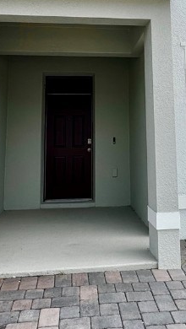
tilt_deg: +8.6
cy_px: 89
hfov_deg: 29.6
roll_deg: +1.3
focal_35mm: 40
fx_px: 350
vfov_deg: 48.8
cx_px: 123
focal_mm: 2.22
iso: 50
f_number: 2.2
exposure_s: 1/1277
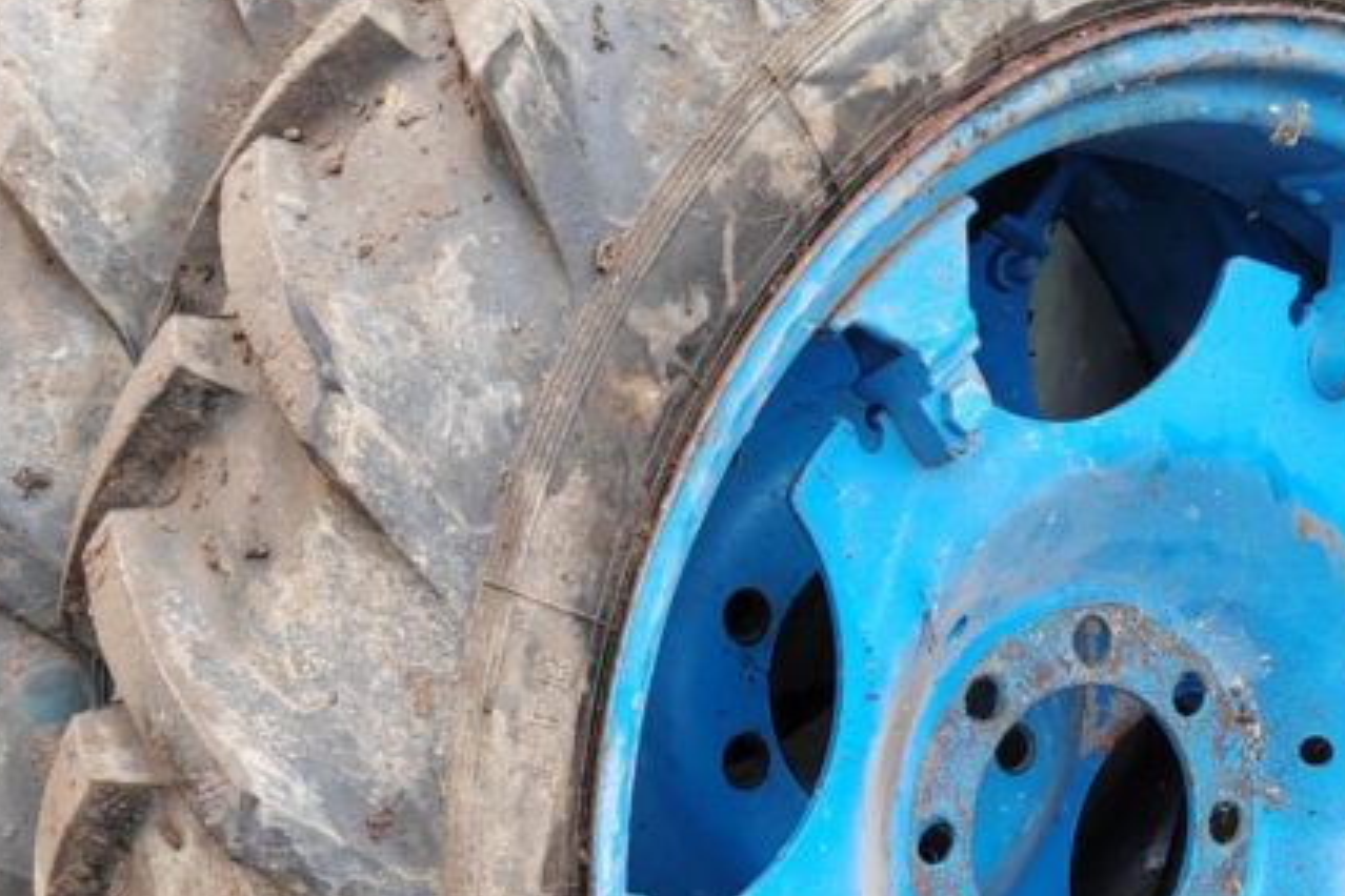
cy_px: 893
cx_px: 845
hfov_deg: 28.0
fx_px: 2690
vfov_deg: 18.4
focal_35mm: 72
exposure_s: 1/100
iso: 320
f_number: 1.9
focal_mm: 5.52
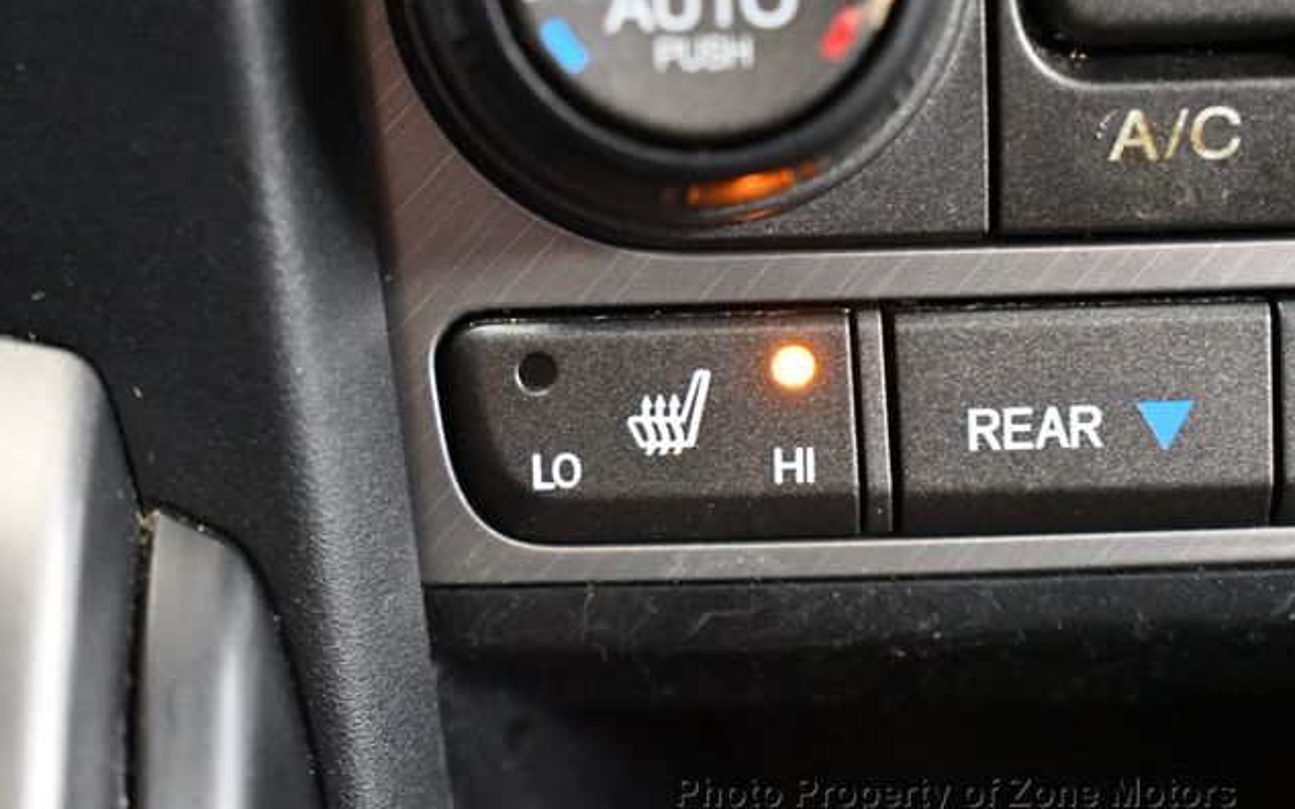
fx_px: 2505
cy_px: 394
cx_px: 650
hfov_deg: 29.0
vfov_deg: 18.3
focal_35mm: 71
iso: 12800
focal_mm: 46
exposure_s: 1/30
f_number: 5.3
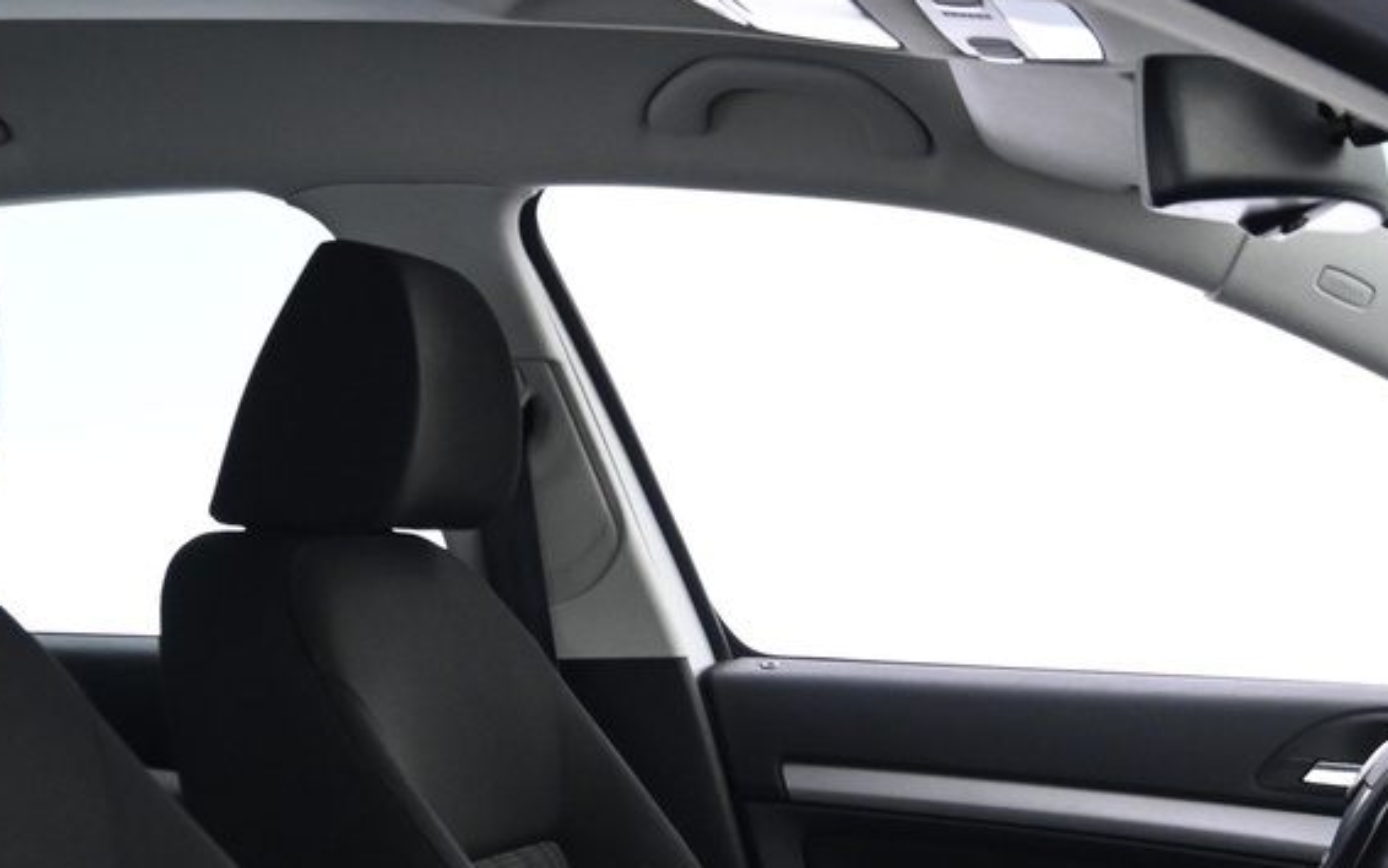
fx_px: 2648
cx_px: 777
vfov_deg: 17.2
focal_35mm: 70
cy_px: 1197
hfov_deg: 29.3
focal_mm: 16
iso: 1600
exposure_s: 1/20
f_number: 3.5
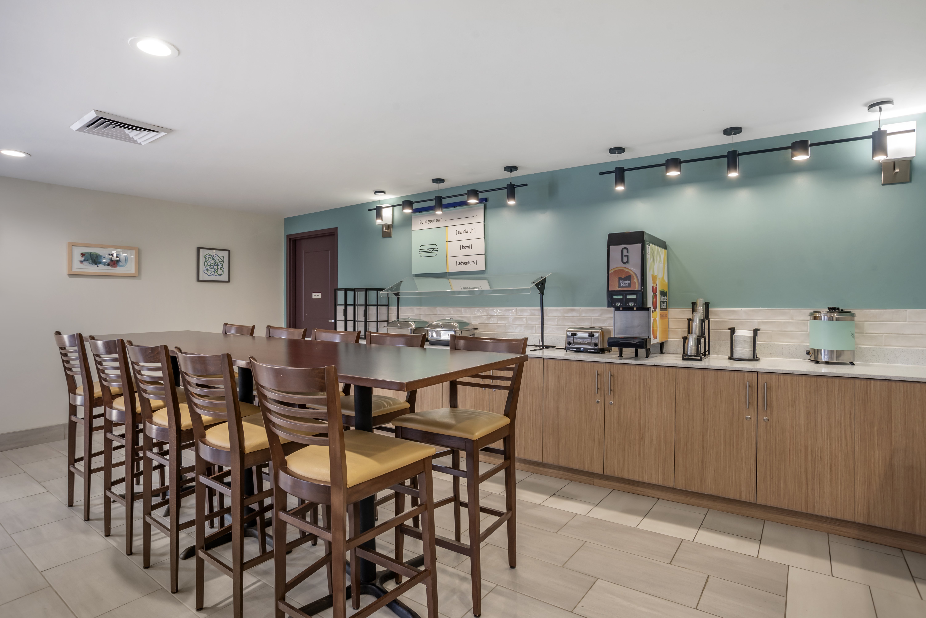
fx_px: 463
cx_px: 463
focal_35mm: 18
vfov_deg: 67.4
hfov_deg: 90.0
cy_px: 309
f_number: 10
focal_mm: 18
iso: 400
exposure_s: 1/15
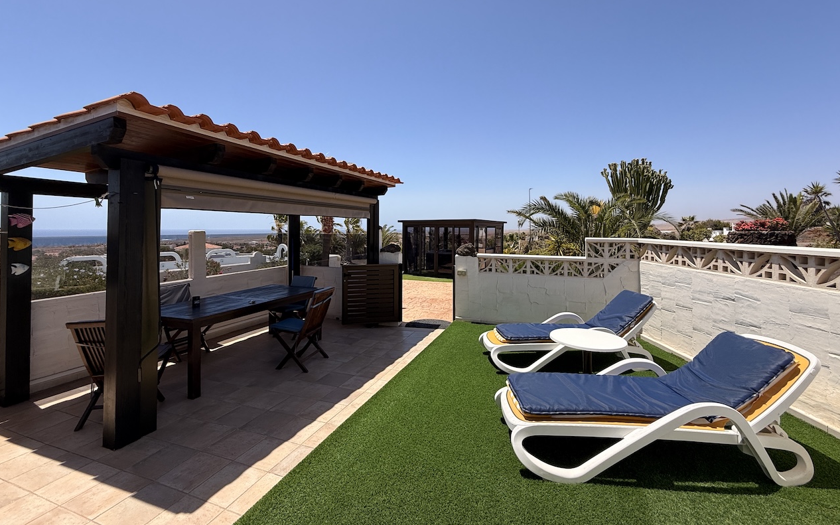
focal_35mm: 15
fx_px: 343
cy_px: 227
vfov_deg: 74.4
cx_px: 422
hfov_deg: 101.5
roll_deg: +0.4
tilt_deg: +0.6
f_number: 2.2
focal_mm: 2.22
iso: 50
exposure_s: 1/2024
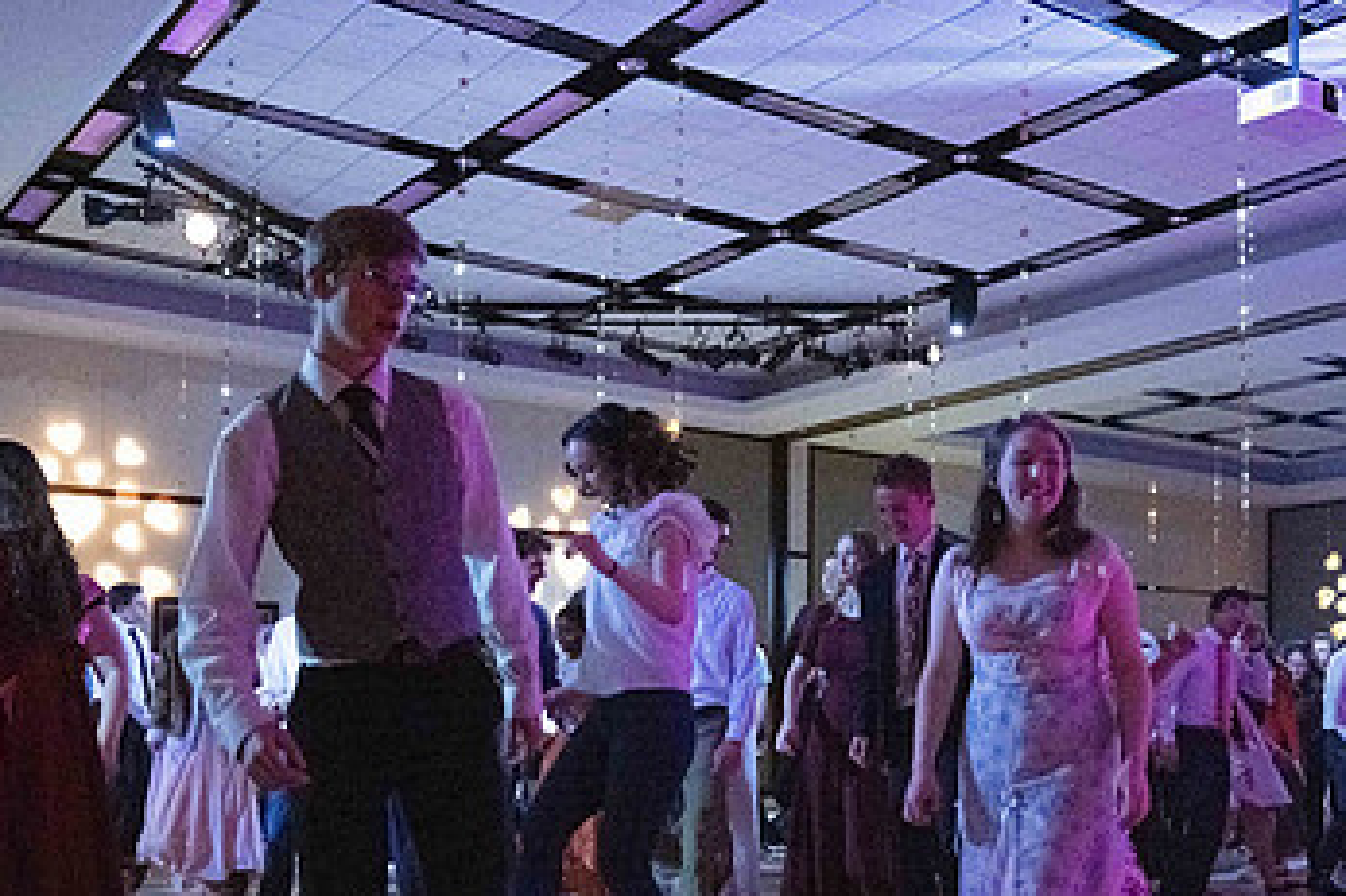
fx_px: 1719
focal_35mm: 46
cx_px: 811
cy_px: 673
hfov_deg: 42.5
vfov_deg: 28.8
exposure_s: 1/80
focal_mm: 27.5
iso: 8000
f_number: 4
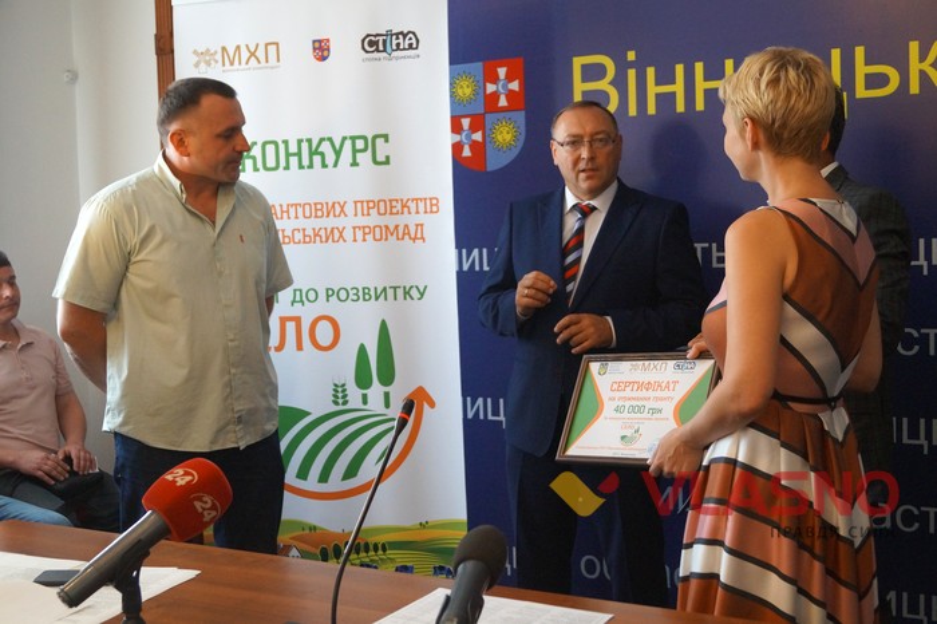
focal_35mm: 42
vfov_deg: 31.9
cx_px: 468
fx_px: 1093
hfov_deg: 46.4
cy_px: 312
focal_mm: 28
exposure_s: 1/160
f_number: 4.5
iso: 2000
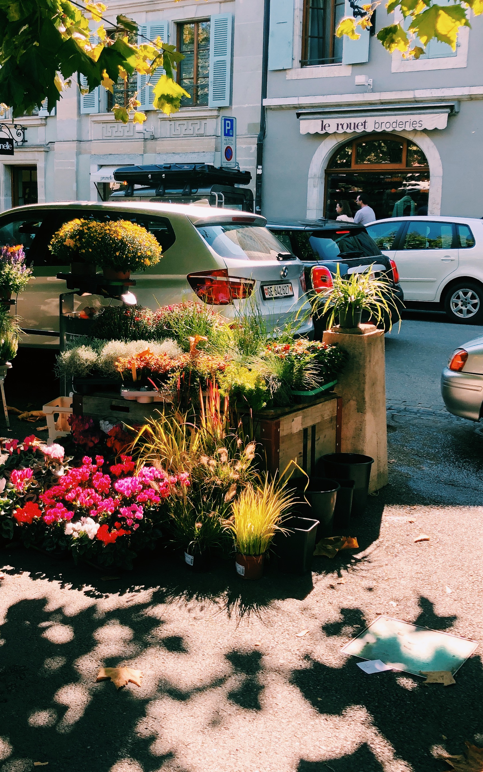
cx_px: 160
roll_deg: +0.5
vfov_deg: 46.2
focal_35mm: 43
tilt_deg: -9.8
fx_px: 906
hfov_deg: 29.6
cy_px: 356
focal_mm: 4
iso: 20
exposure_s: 1/214
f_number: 1.8
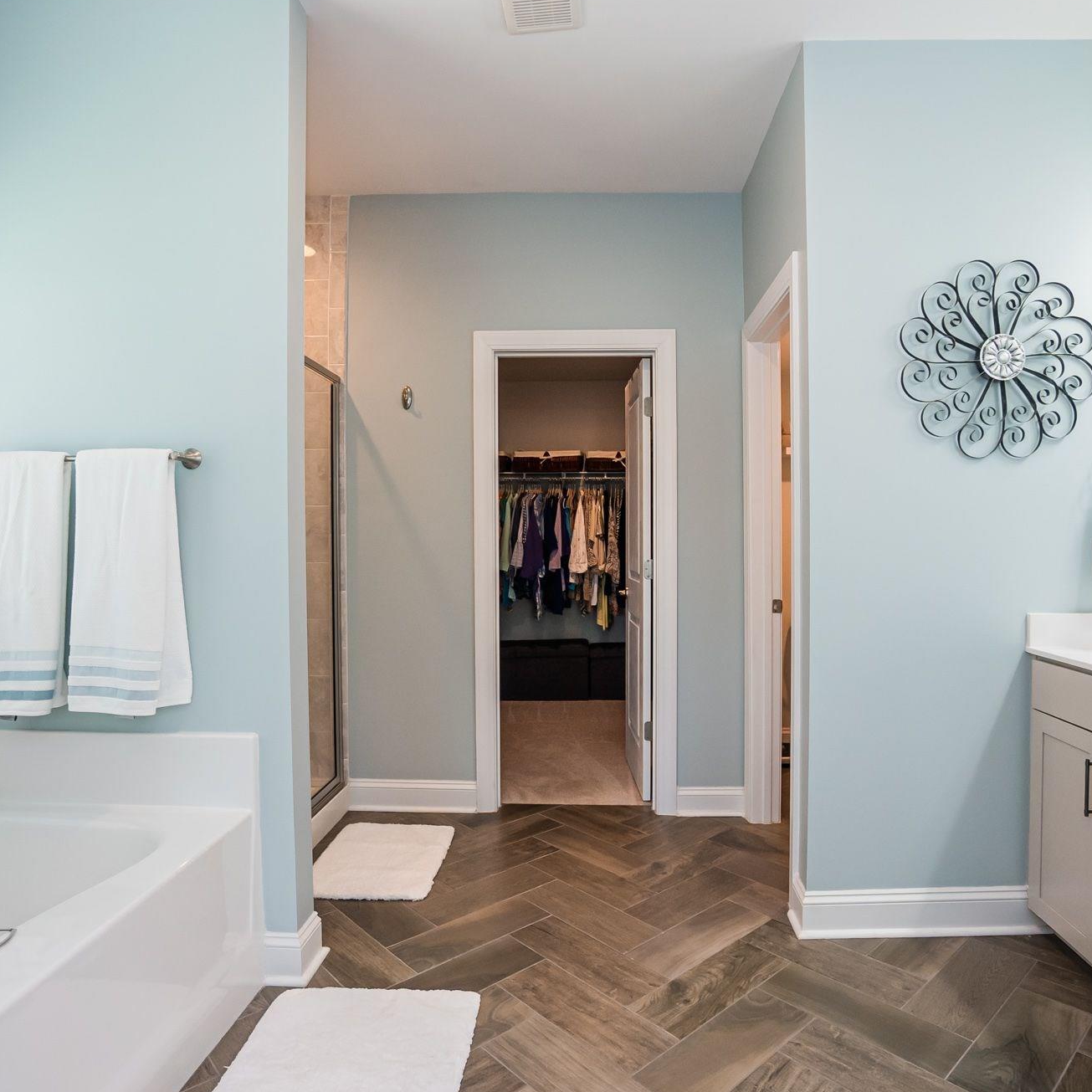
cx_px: 587
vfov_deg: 74.8
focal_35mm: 20
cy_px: 545
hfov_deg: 74.7
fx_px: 714
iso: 800
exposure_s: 1/100
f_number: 4
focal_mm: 10
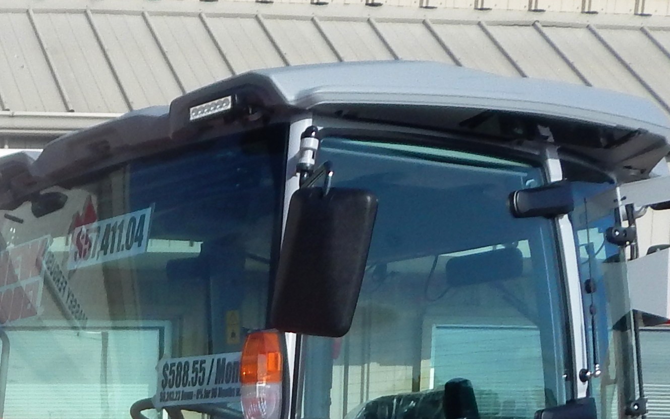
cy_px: 703
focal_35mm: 81
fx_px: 1479
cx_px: -194
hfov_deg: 22.8
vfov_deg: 14.5
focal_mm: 4
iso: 125
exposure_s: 1/500
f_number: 6
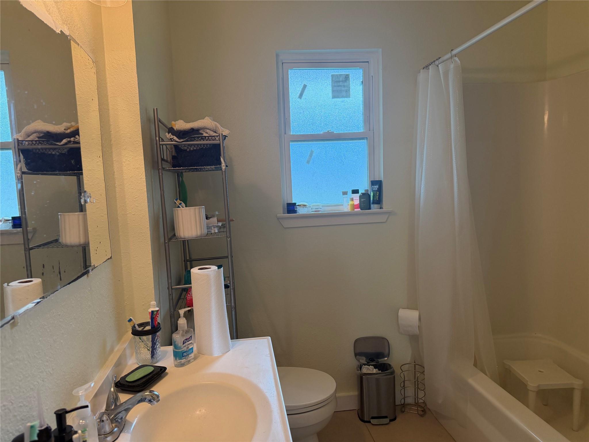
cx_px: 294
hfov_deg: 71.6
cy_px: 221
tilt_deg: -6.4
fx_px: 408
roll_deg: +2.2
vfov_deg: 56.8
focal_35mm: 24
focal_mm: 6.76
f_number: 1.78
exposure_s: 1/120
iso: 250
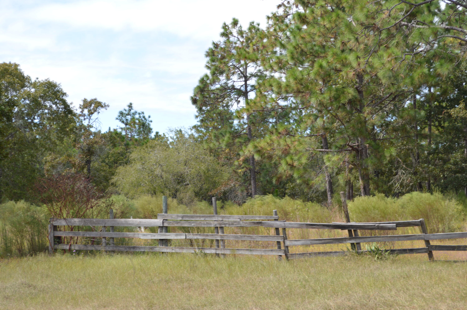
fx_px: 1069
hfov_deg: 24.6
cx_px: 234
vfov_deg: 16.5
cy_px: 155
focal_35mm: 82
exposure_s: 1/100
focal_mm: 55
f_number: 8
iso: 100
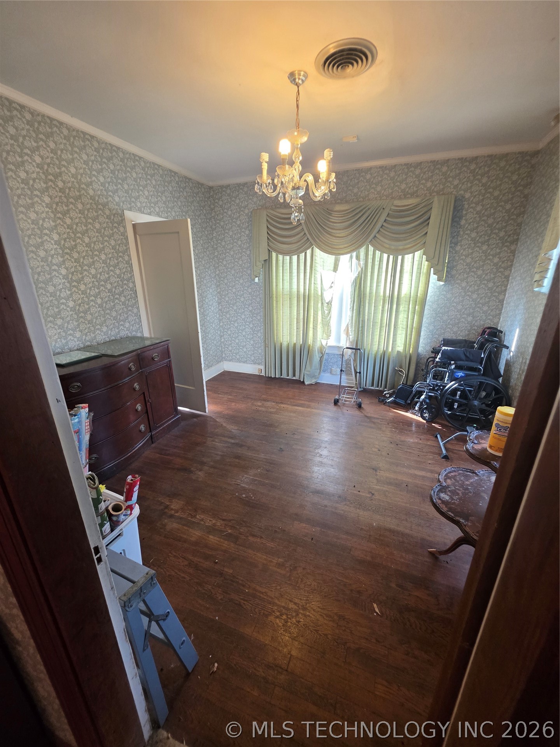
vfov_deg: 106.2
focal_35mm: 13
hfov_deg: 89.9
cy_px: 374
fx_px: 280
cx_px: 280
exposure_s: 1/60
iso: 250
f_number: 1.9
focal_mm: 2.2
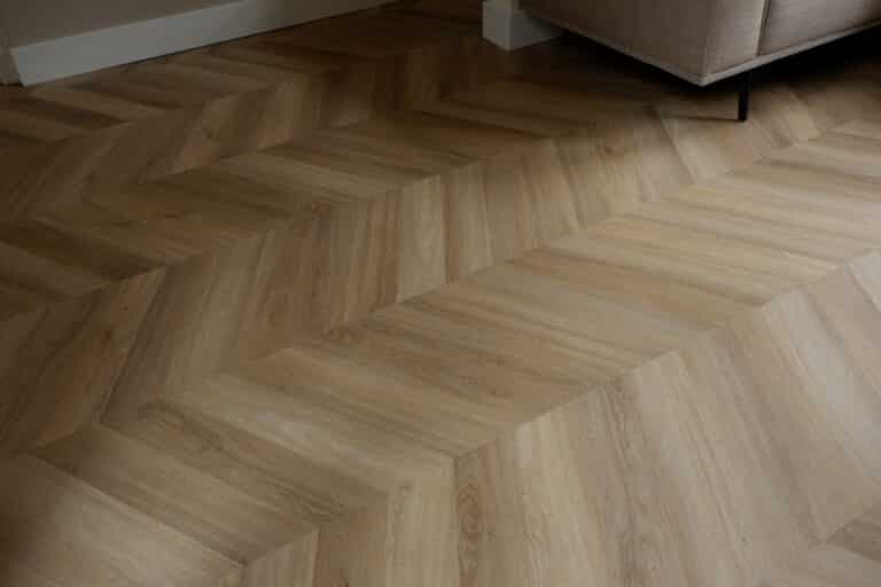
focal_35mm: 30
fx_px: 734
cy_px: 294
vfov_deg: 43.6
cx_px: 440
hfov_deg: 61.9
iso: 320
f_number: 8
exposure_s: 1/5.3
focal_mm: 20.1
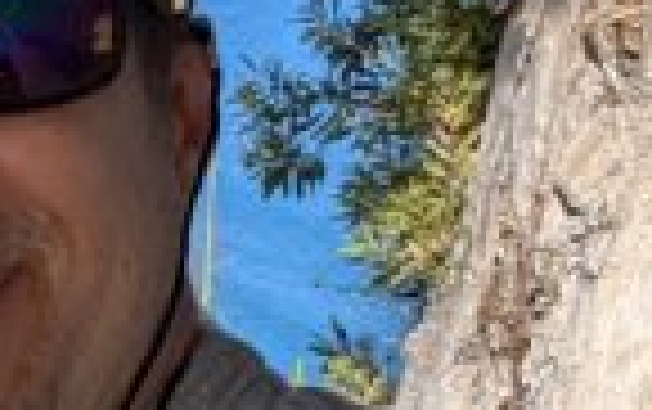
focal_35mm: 118
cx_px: -836
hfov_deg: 13.6
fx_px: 2099
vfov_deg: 11.1
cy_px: 176
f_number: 2.2
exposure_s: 1/1653
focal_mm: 2.74
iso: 52
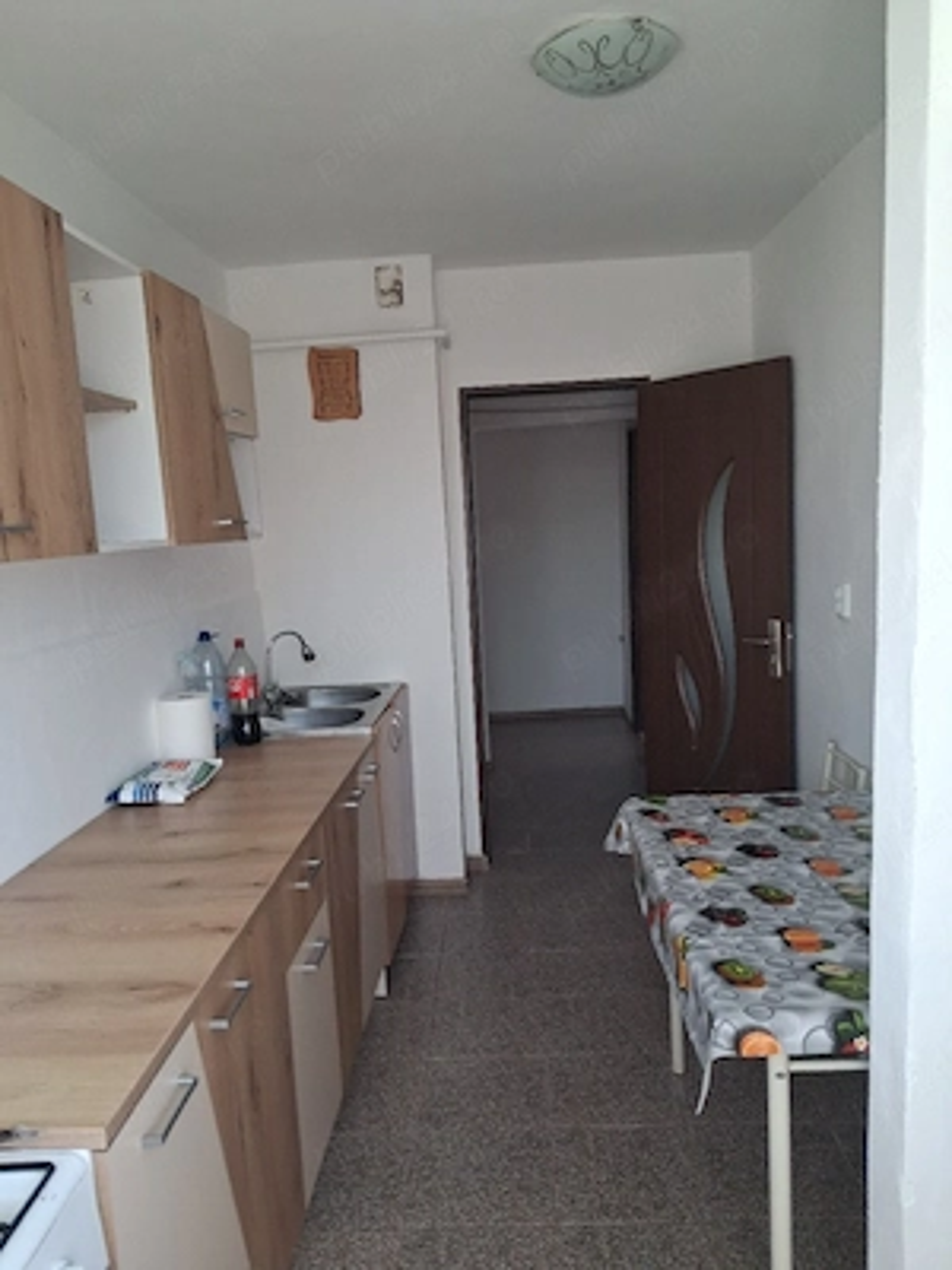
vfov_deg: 65.3
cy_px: 635
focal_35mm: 27
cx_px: 476
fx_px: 990
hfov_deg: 51.4
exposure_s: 1/100
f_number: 1.8
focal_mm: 4
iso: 160
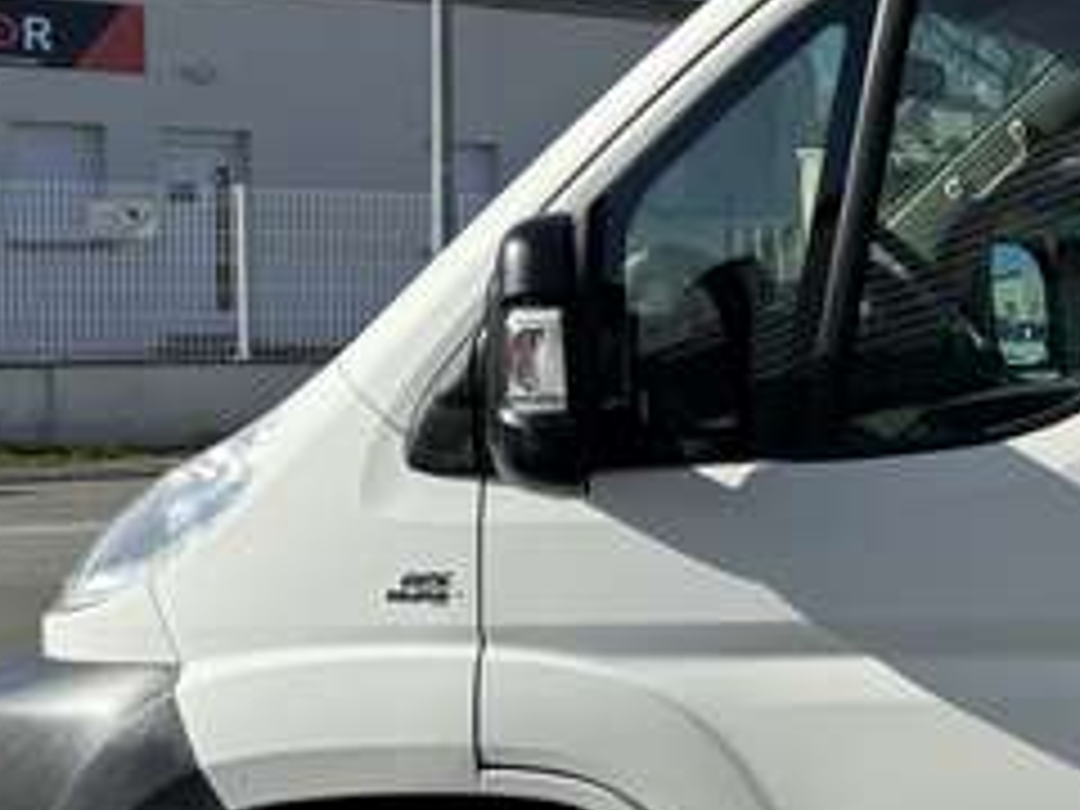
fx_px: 2496
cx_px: 1656
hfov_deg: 20.6
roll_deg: +0.7
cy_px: 464
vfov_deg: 18.4
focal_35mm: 80
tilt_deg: -3.3
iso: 80
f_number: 1.78
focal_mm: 6.86
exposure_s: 1/5348
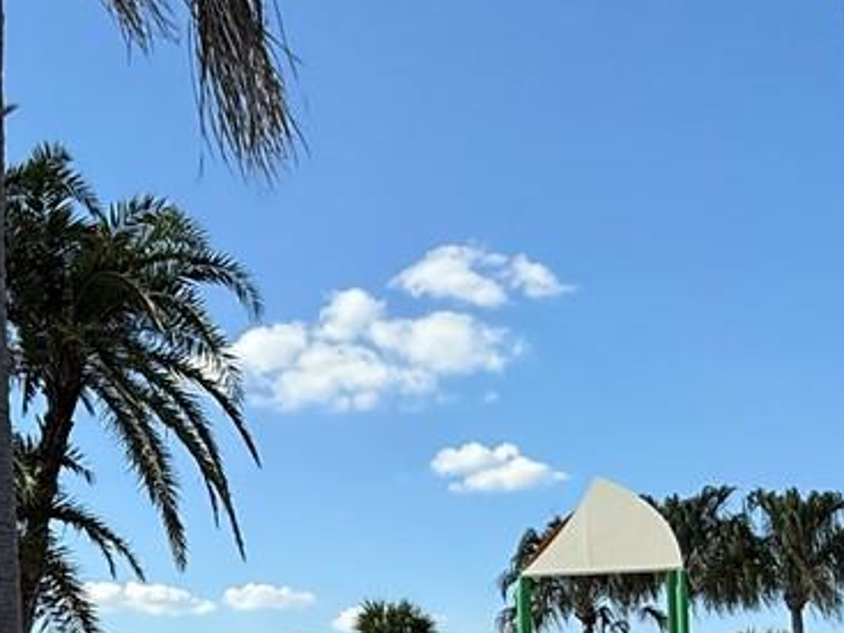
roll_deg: -0.1
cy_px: 619
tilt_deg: +7.9
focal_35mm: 61
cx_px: 228
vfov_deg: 23.1
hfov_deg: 31.2
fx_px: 1487
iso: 50
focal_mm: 2.22
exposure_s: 1/2165
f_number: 2.2
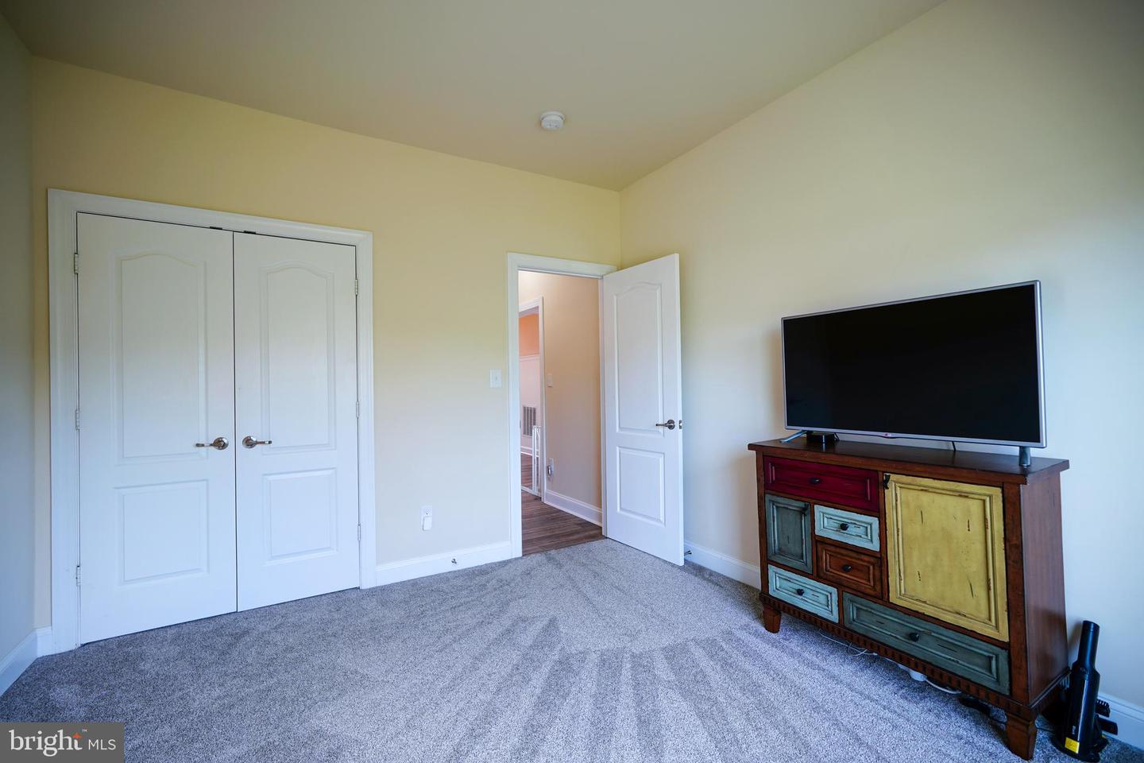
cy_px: 382
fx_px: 477
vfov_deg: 77.3
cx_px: 572
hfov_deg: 100.4
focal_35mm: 15
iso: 100
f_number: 3.2
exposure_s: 1/40
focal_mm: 10
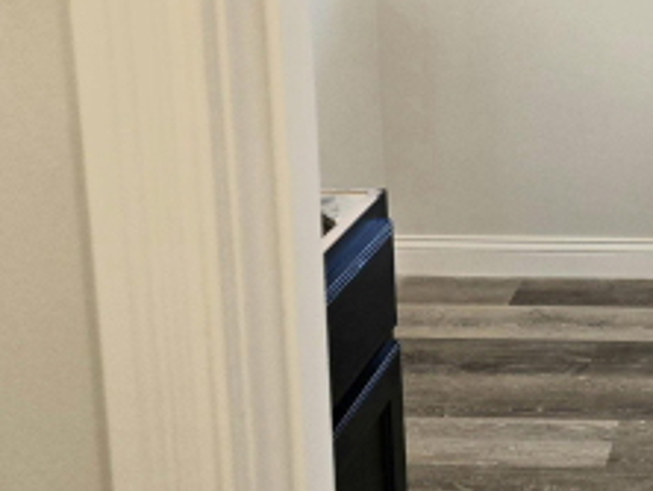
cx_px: 790
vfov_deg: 20.3
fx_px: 1303
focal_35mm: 69
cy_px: -62
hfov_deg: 25.2
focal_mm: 6.3
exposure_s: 1/120
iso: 80
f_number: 1.7
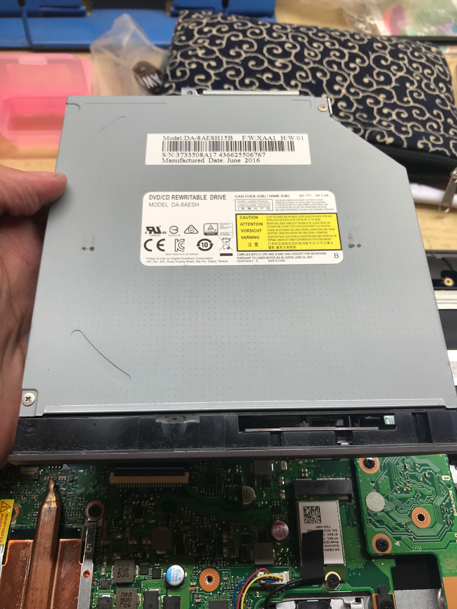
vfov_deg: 63.4
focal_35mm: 28
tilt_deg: -58.6
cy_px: 304
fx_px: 493
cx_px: 228
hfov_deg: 49.7
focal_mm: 3.99
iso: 25
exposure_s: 1/60
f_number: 1.8
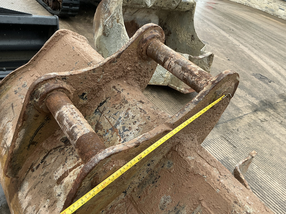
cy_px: 107
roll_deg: -17.6
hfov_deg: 63.4
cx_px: 143
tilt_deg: -33.0
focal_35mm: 28
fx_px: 231
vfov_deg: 49.7
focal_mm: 3
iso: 25
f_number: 1.8
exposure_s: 1/419
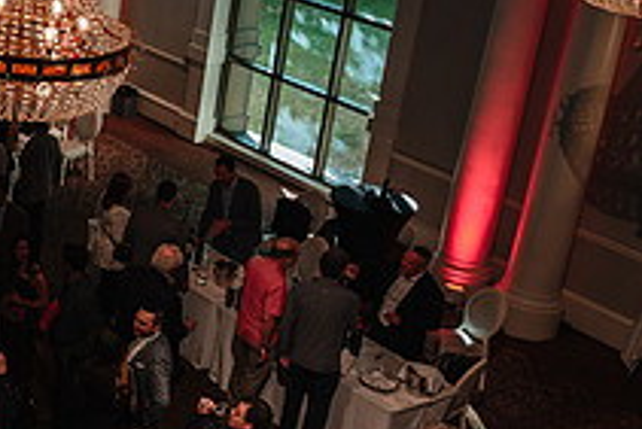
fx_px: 1196
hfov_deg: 25.2
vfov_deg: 20.3
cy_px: 145
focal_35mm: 67
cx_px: -233
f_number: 5
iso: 800
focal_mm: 15.9
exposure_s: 1/40
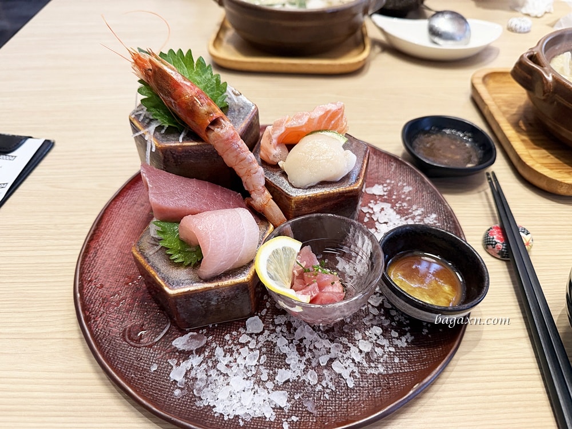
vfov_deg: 56.8
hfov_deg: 71.6
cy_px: 214
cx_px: 286
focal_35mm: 24
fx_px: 397
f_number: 1.78
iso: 400
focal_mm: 6.76
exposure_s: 1/60
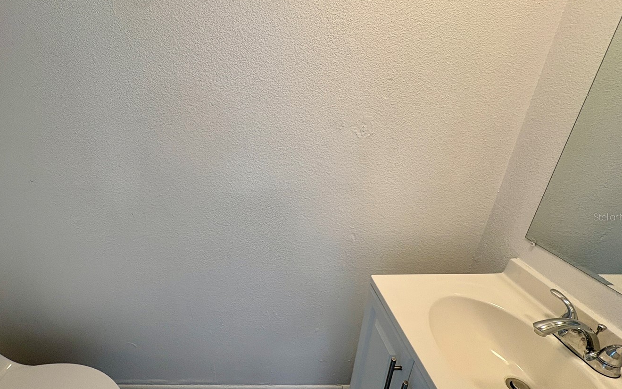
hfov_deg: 90.3
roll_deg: +1.1
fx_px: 305
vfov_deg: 64.8
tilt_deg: -24.7
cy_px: 217
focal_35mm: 18
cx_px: 261
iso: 100
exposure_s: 1/120
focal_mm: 2.22
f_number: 2.2
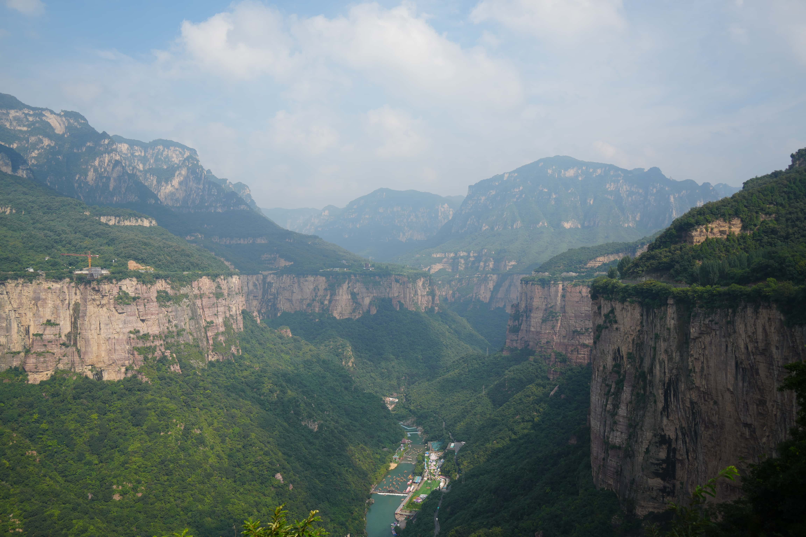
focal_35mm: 28
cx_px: 403
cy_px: 268
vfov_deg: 46.4
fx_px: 627
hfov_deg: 65.5
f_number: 3.5
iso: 100
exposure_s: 1/1250
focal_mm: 28
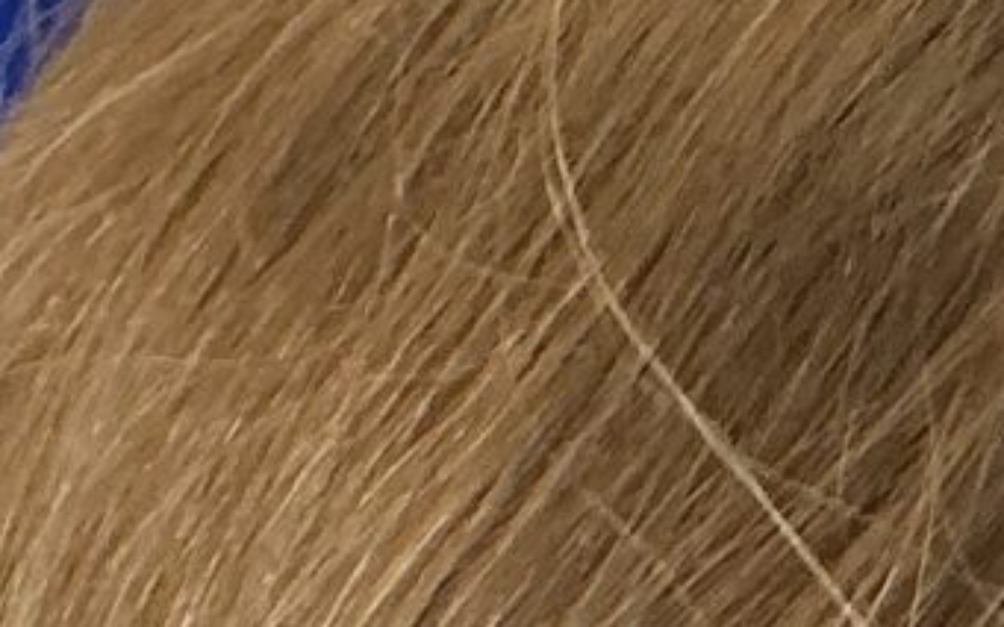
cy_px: 771
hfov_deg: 8.4
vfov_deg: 5.7
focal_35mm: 231
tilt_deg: -58.4
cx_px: 2332
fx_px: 6320
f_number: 1.8
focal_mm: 3
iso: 50
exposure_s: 1/60
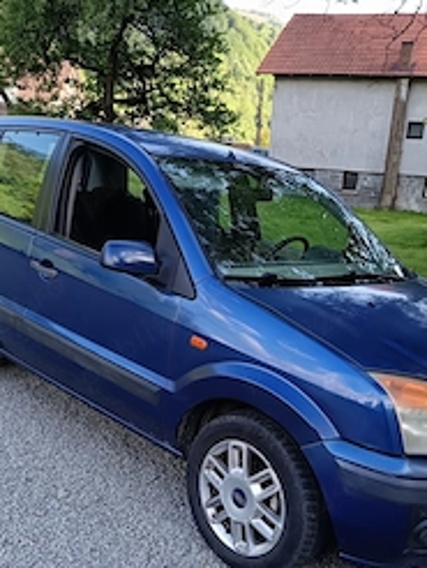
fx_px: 640
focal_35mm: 39
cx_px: 233
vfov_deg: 47.2
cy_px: 369
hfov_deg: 36.9
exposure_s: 1/100
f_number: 1.75
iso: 304
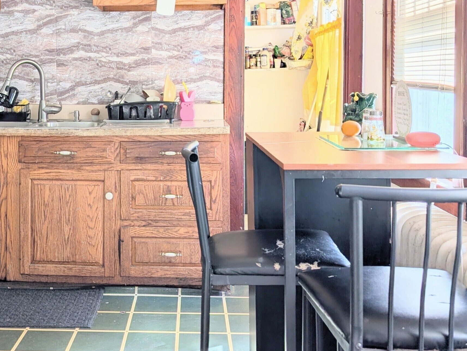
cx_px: 151
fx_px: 581
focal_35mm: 43
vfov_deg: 33.1
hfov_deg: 43.1
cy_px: 95
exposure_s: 1/718
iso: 22
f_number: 1.68
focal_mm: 6.9
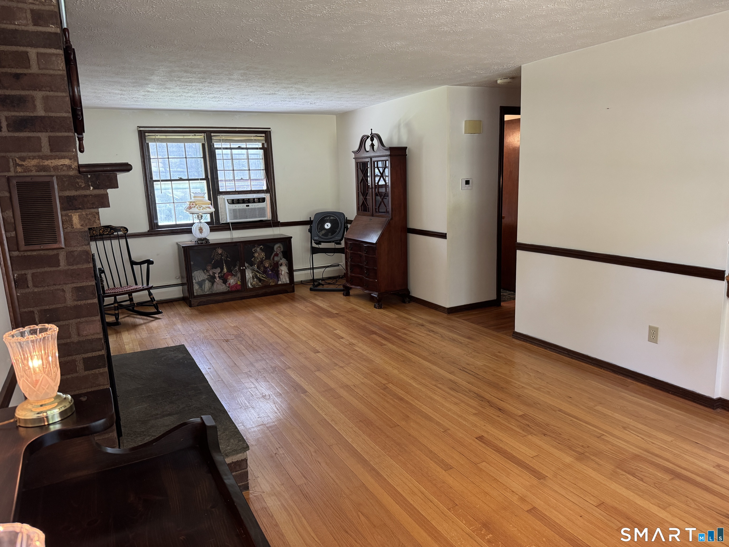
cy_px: 274
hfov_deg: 71.6
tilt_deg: -11.7
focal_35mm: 24
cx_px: 364
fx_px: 505
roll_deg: +1.3
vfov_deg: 56.8
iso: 320
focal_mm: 6.76
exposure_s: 1/60
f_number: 1.78
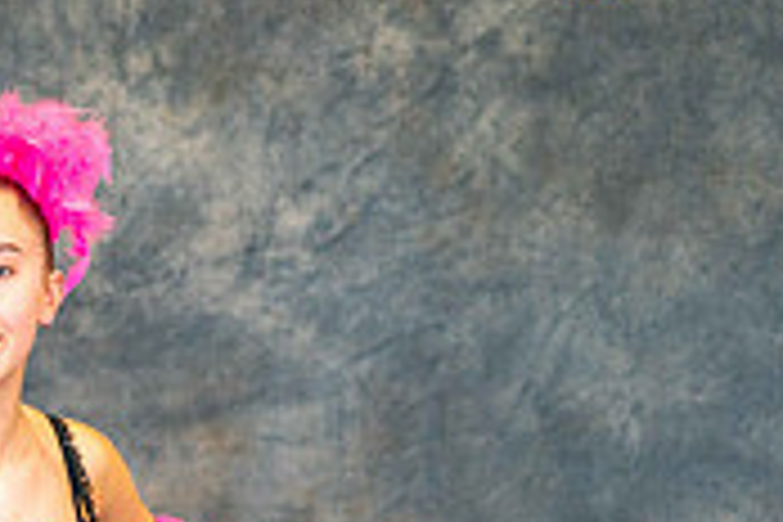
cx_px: -154
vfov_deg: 4.2
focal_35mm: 322
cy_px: 885
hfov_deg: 6.4
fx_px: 7003
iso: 500
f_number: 1.4
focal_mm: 85
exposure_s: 1/250
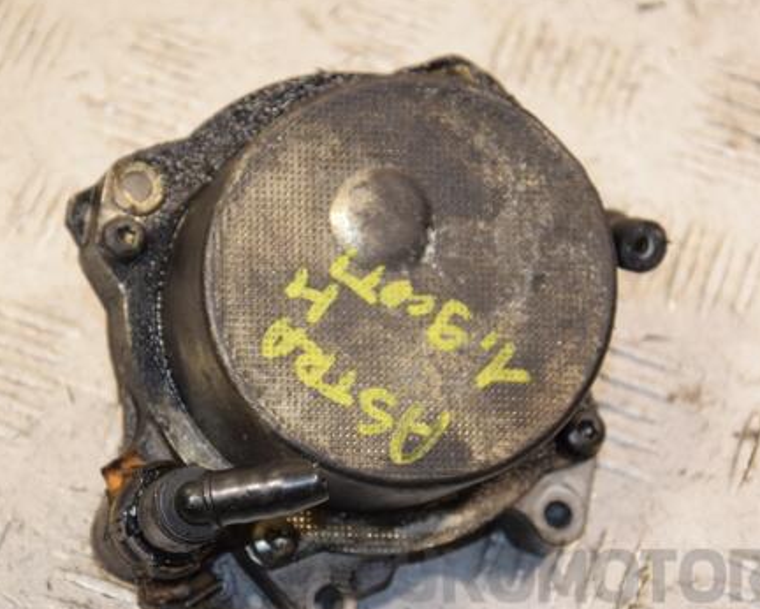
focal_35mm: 147
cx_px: 322
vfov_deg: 10.5
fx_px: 3300
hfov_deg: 13.1
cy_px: 341
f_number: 5.6
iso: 800
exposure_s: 1/200
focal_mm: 75
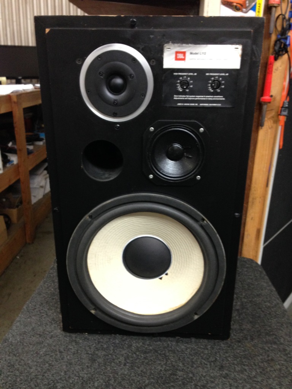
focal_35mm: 33
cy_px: 194
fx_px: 371
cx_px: 146
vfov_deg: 55.4
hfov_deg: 42.9
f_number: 2.4
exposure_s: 1/20
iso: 200
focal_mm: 4.12
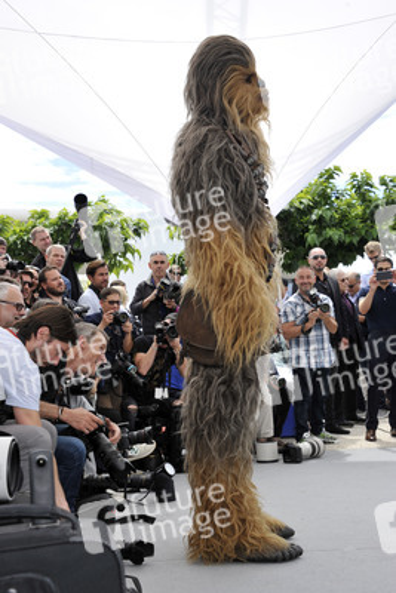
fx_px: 791
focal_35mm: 48
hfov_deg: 28.1
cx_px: 198
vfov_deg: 41.1
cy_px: 296
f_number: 8
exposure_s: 1/250
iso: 200
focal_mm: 48
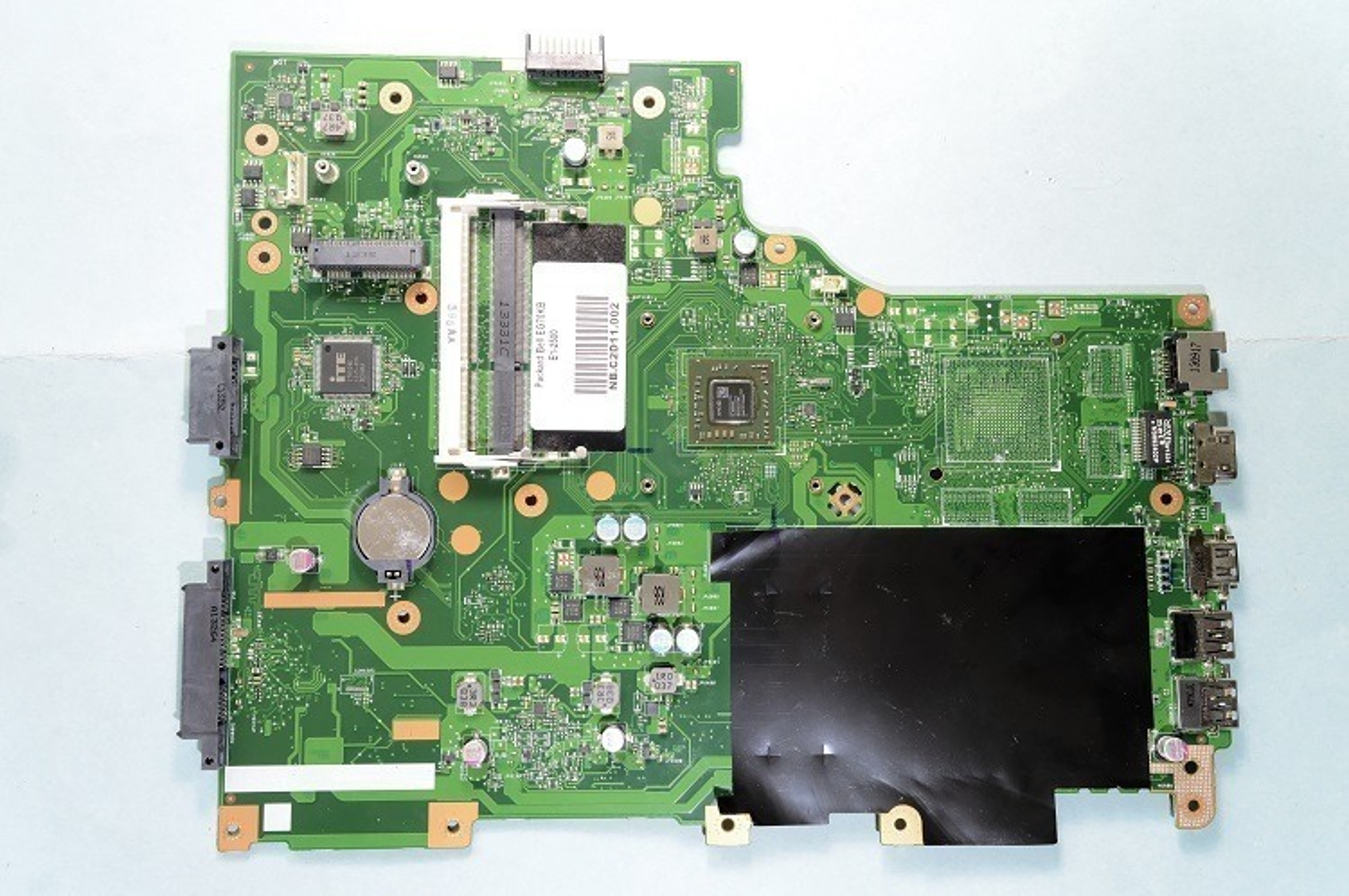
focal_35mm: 34
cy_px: 448
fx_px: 1291
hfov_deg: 55.2
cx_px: 674
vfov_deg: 38.3
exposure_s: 1/3
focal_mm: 23
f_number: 8
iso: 100
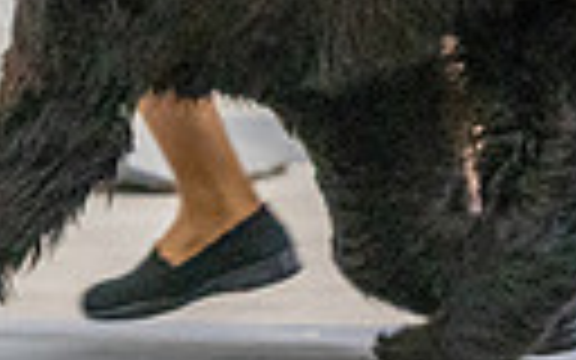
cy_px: -335
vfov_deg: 3.3
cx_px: 688
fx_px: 6295
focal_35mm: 401
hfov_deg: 5.2
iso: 6400
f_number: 3.2
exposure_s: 1/320
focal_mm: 87
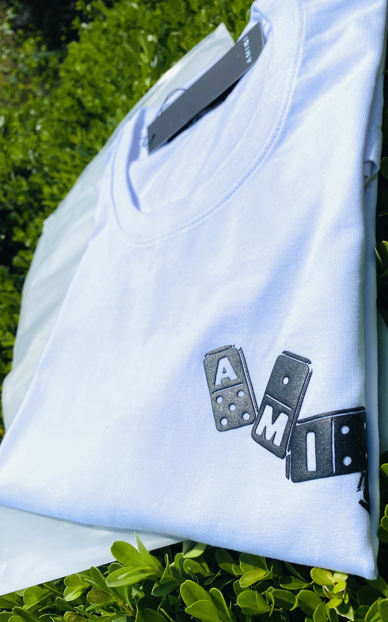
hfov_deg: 44.4
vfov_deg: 66.5
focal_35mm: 28
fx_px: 474
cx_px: 226
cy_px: 312
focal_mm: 4.25
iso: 32
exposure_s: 1/5747
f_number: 1.8
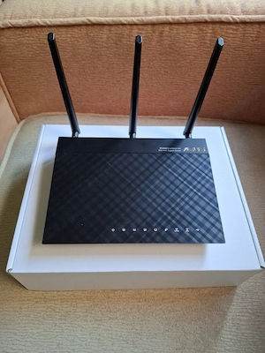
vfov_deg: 73.9
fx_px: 235
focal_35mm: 23
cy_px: 176
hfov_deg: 58.9
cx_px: 132
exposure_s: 1/100
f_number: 1.8
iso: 200
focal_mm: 5.54
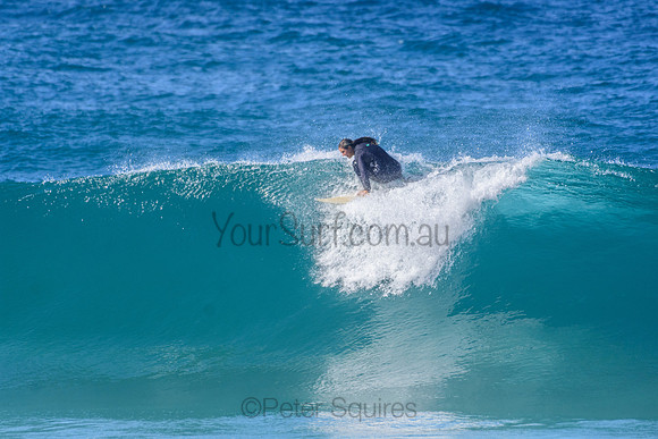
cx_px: 329
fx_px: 13711
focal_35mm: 750
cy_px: 220
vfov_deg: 1.8
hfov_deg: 2.7
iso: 400
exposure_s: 1/2000
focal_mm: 500
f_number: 5.6
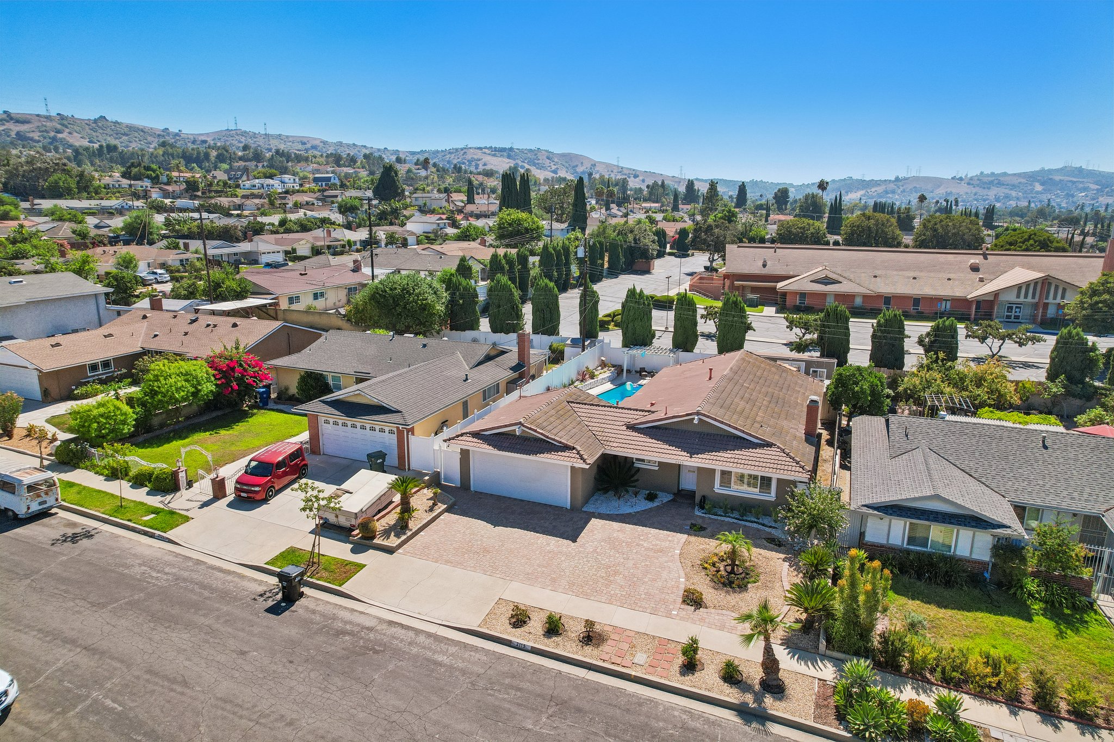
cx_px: 557
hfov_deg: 78.6
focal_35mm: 22
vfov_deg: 57.2
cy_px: 371
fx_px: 681
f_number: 2.8
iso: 150
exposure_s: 1/2500
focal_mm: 8.4
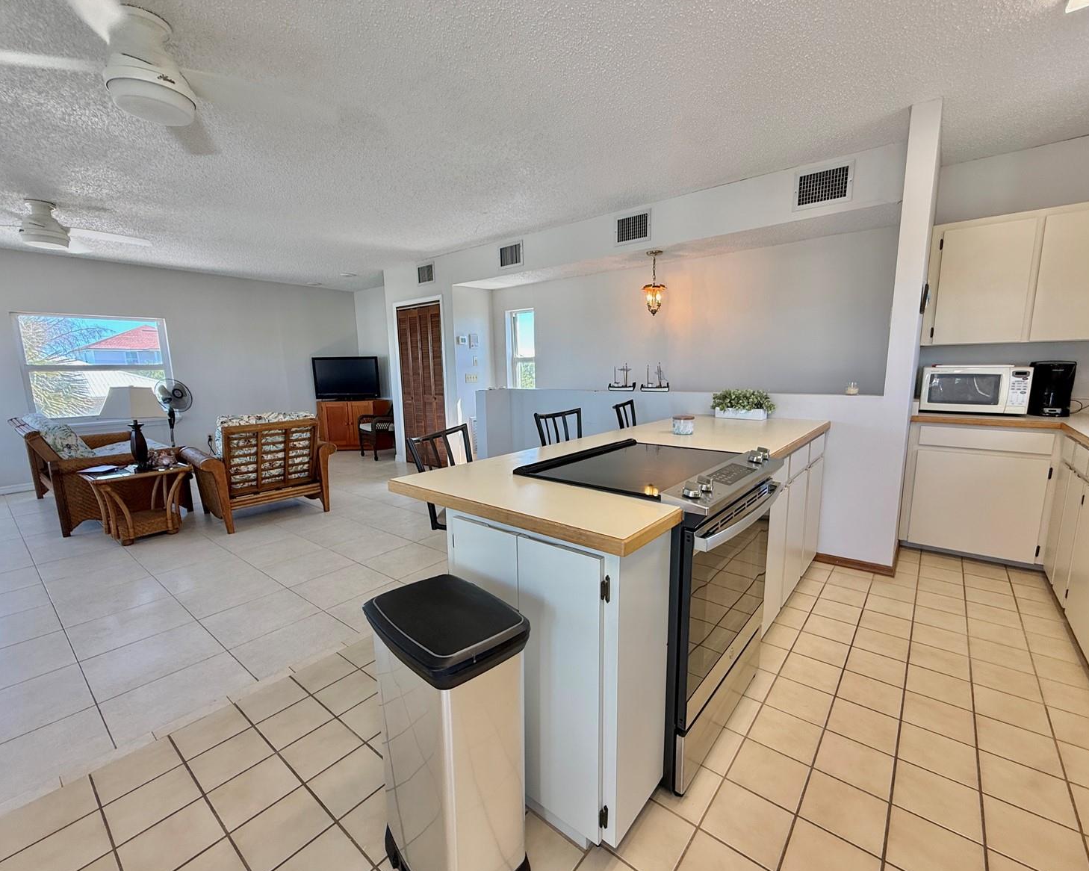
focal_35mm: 15
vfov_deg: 84.0
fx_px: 483
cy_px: 444
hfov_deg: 96.8
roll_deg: +0.8
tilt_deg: -8.4
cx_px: 561
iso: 80
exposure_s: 1/120
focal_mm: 2.22
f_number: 2.2
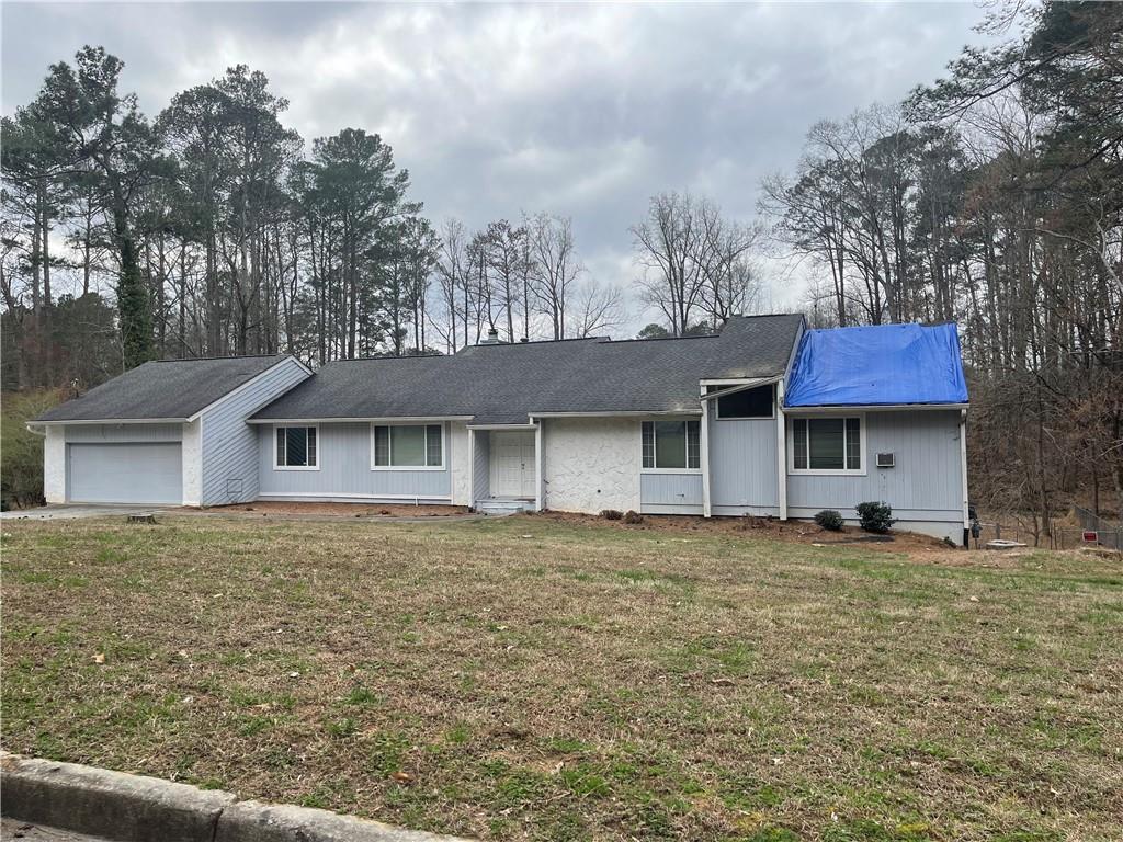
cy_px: 421
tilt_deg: -0.1
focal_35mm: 26
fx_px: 843
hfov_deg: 67.3
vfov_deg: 53.1
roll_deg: +0.6
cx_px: 562
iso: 32
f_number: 1.6
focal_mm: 5.1
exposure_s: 1/2433
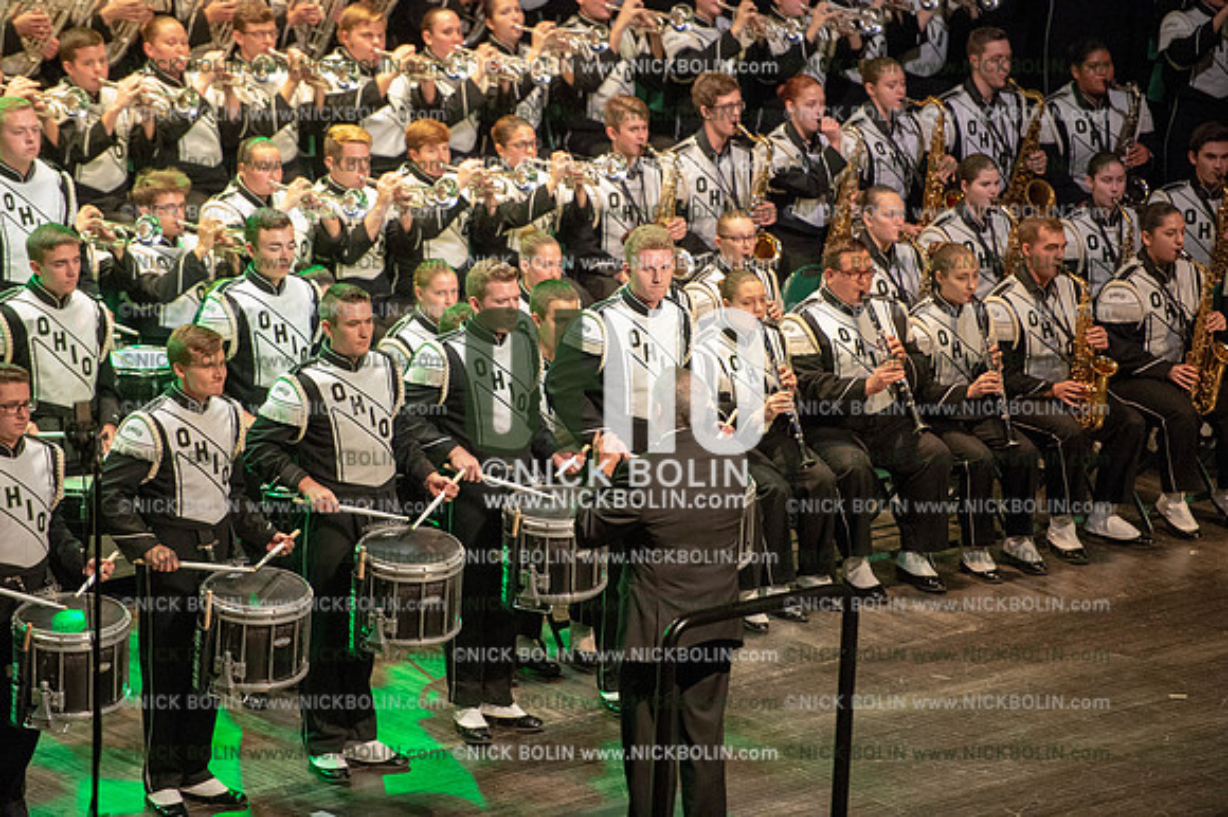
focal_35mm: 200
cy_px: 408
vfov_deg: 6.9
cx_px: 614
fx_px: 6818
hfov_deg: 10.3
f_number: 2.8
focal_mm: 200
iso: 8000
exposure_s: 1/800
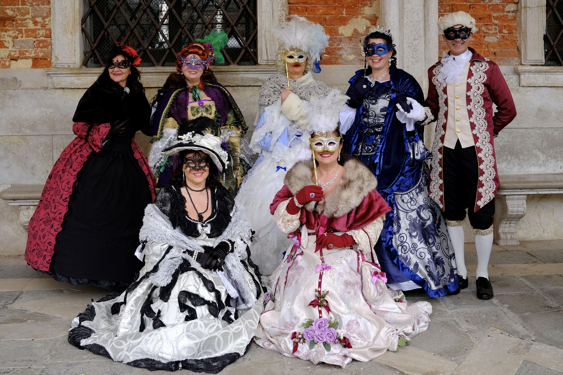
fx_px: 641
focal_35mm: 41
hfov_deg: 47.4
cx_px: 282
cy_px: 188
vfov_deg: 32.6
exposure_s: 1/210
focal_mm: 27
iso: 160
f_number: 2.8
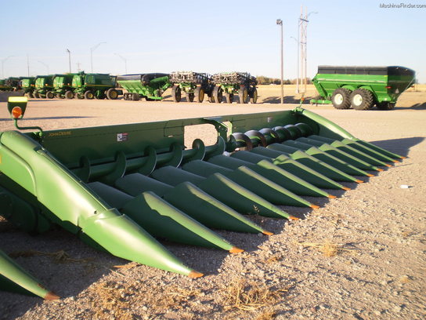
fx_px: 517
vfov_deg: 34.3
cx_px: 213
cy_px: 160
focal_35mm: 42
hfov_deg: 44.8
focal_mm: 7.4
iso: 64
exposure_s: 1/500
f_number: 3.5
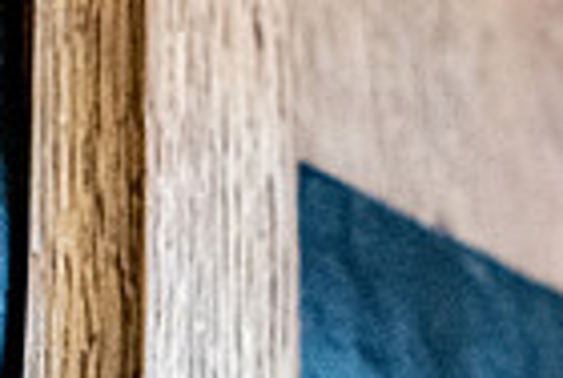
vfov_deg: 9.0
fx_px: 2414
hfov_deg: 13.3
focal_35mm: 154
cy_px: 217
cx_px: 159
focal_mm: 24
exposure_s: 1/125
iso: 2800
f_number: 4.5
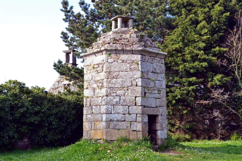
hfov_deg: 38.9
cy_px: 80
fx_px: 343
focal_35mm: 51
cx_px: 121
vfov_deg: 26.5
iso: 400
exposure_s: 1/160
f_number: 9
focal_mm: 34
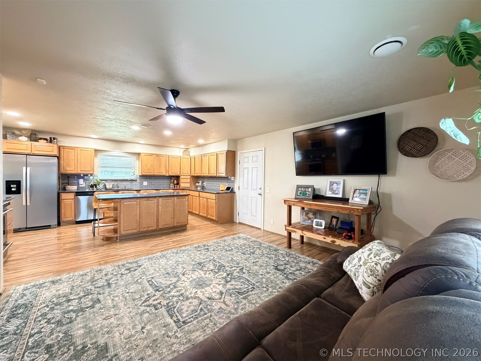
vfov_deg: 85.7
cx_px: 240
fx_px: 195
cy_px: 180
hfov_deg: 102.1
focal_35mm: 14
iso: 640
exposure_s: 1/60
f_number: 2.2
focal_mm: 2.22
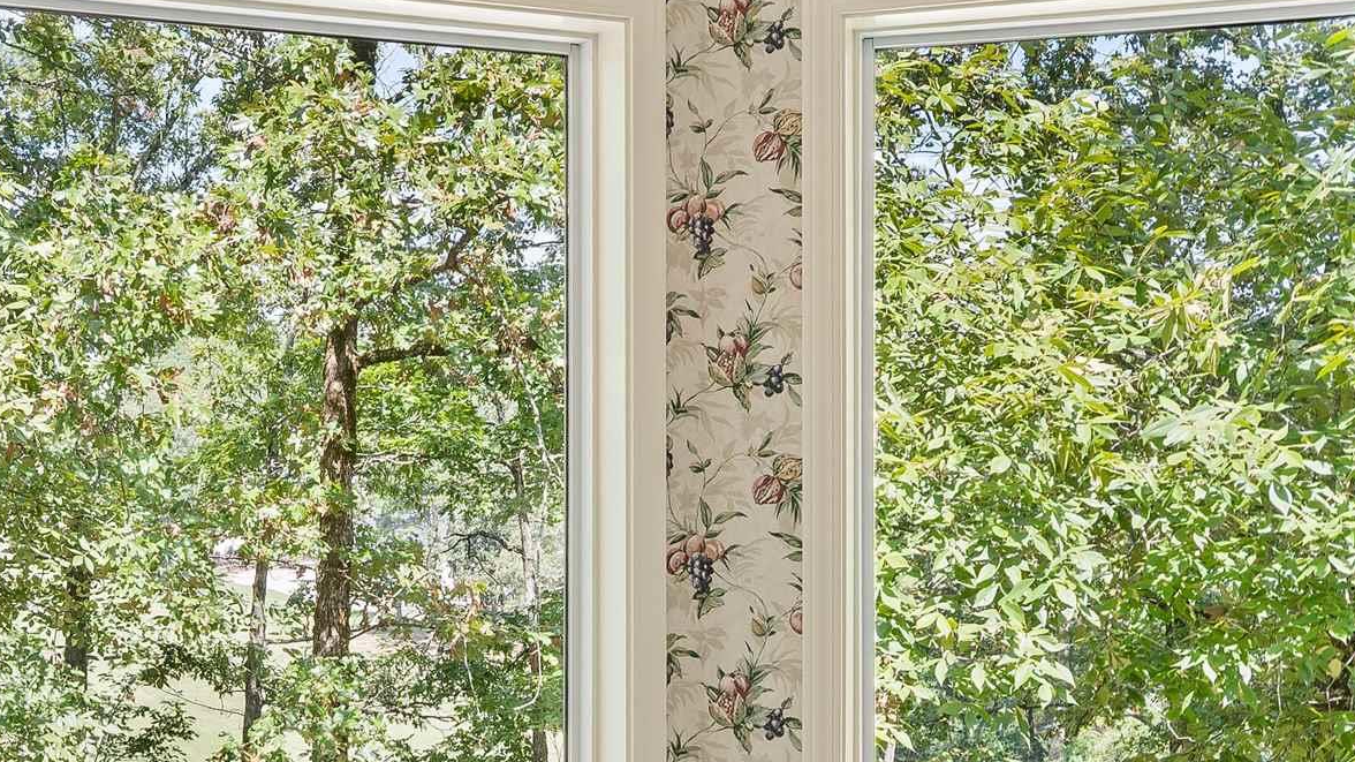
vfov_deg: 22.9
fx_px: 1868
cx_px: 376
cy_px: 522
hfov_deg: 39.0
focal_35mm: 52
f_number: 8
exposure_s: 1/20
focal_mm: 19
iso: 640
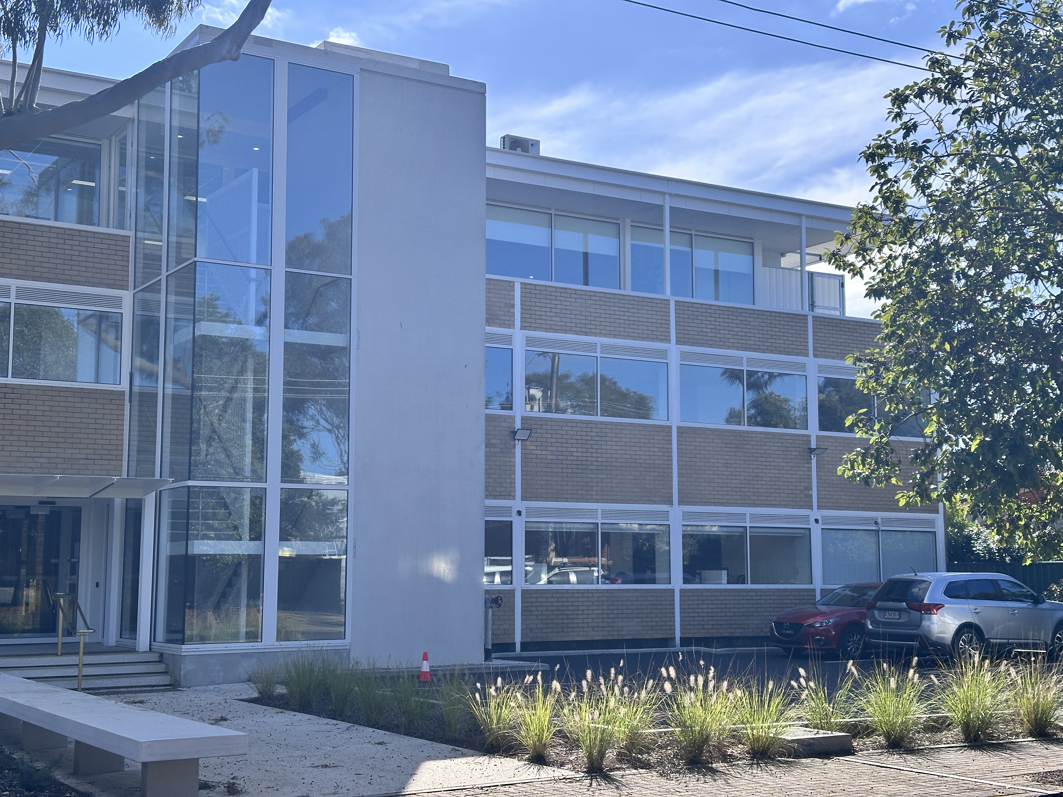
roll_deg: -0.7
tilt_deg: +7.3
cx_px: 532
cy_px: 398
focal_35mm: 48
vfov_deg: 30.3
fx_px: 1474
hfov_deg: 39.7
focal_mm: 6.86
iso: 64
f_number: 1.78
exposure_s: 1/2890
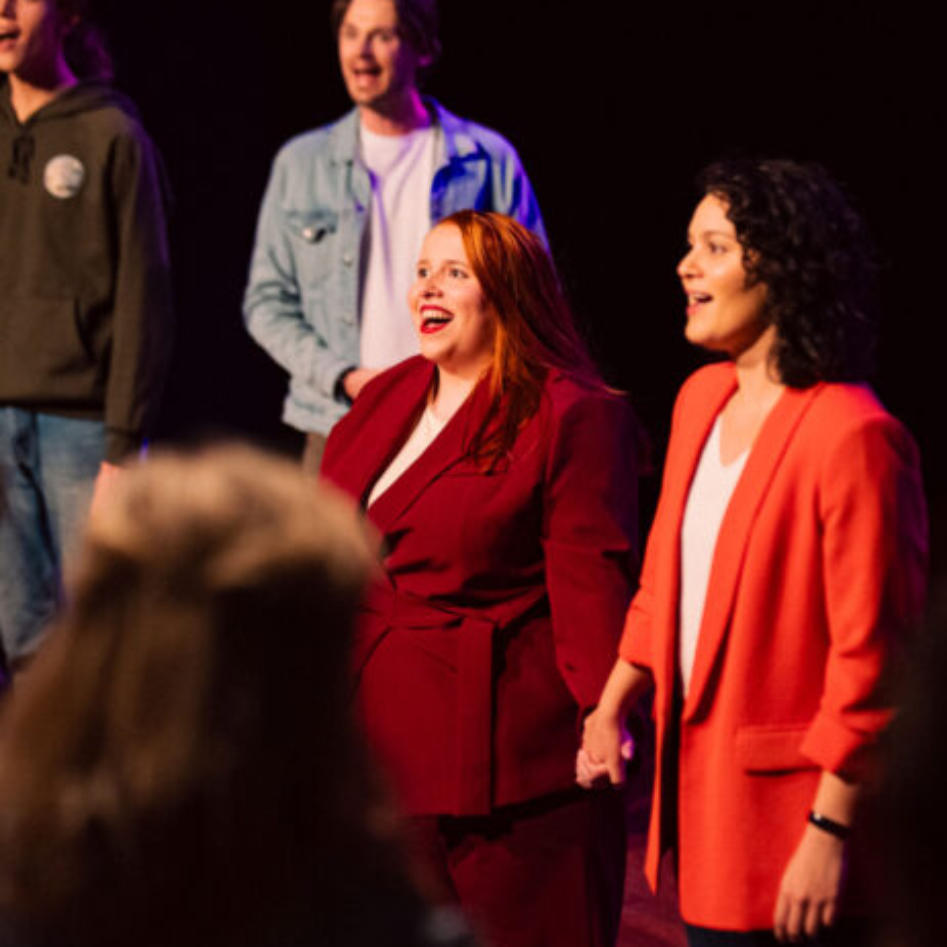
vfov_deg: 14.5
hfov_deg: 14.5
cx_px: 605
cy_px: 521
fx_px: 3714
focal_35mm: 120
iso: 2500
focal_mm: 85
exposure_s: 1/200
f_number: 1.8
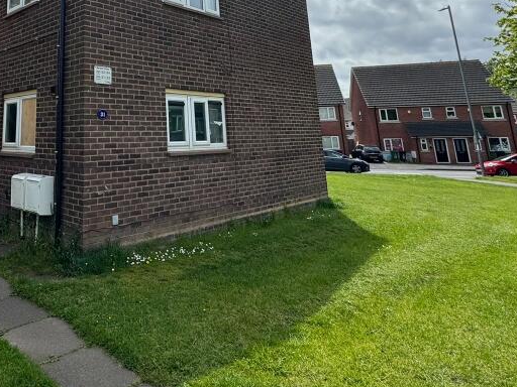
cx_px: 117
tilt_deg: +12.7
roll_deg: +1.6
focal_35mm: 28
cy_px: 41
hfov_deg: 59.4
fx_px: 418
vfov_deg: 45.3
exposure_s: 1/2770
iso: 50
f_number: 2.2
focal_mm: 2.22
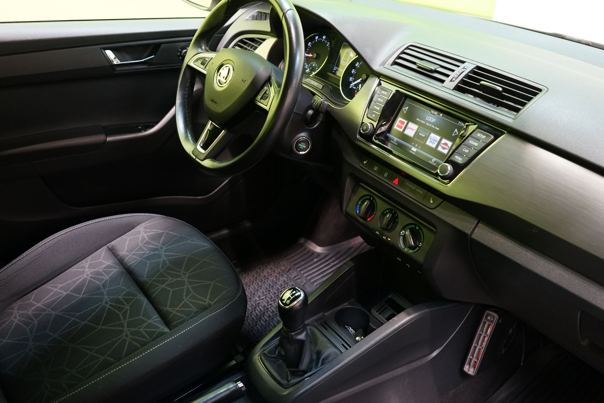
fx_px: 570
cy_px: 190
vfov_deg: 38.9
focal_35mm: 34
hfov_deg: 55.8
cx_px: 319
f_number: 3.5
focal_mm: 29
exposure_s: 1/30
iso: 1600
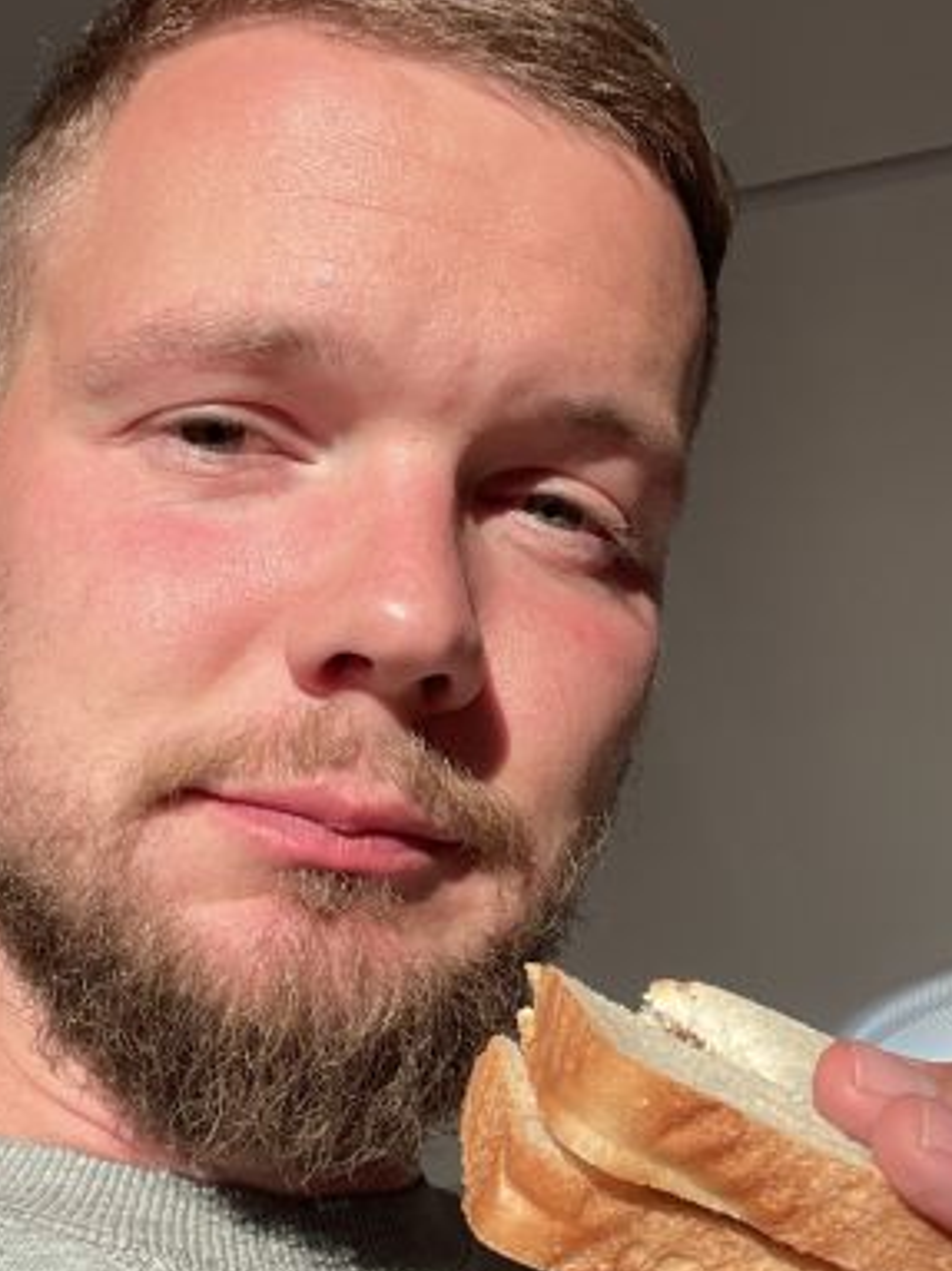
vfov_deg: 40.4
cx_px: 514
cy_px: 644
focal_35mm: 47
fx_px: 1724
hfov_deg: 30.8
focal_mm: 2.71
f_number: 2.2
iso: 50
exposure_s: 1/121
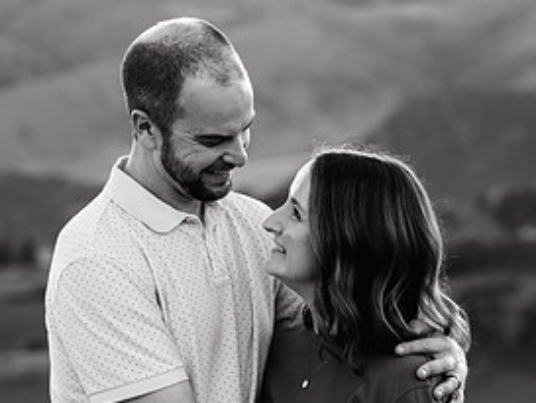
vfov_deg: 5.9
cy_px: 162
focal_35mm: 253
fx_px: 3919
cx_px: 188
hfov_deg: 7.8
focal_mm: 110
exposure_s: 1/160
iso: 500
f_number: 4.5
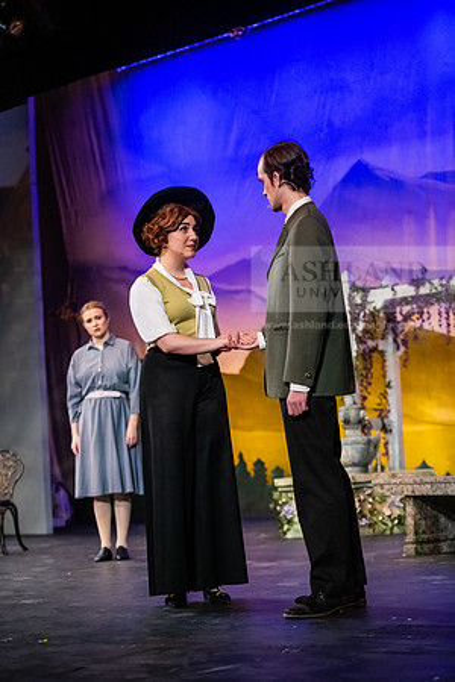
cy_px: 341
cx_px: 228
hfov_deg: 19.5
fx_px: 1327
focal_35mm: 70
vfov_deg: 28.8
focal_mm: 70
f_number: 2.8
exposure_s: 1/400
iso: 5000
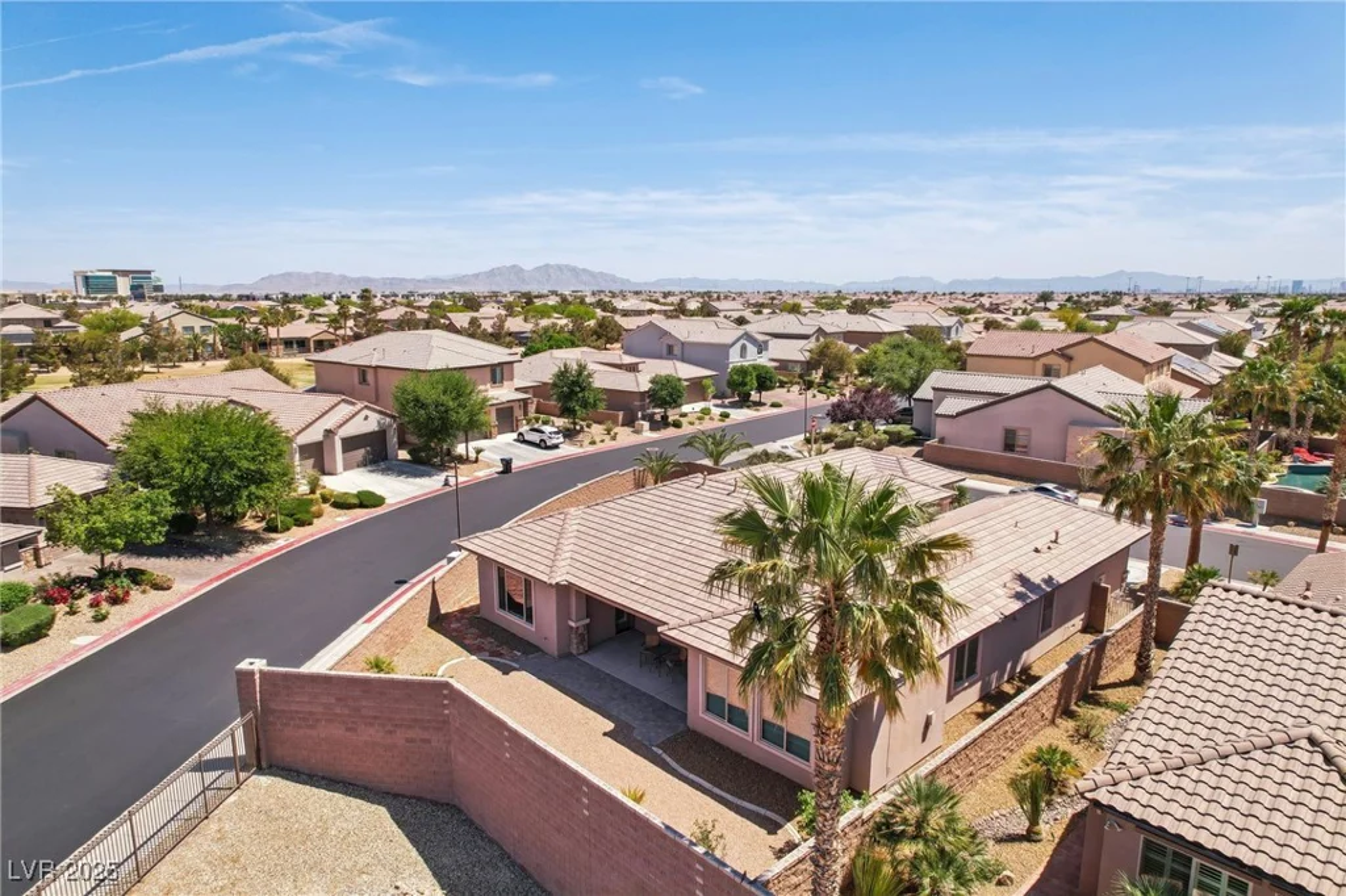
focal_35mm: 22
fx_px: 822
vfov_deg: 57.2
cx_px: 673
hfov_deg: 78.6
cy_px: 448
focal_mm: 8.4
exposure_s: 1/2000
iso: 120
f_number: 2.8
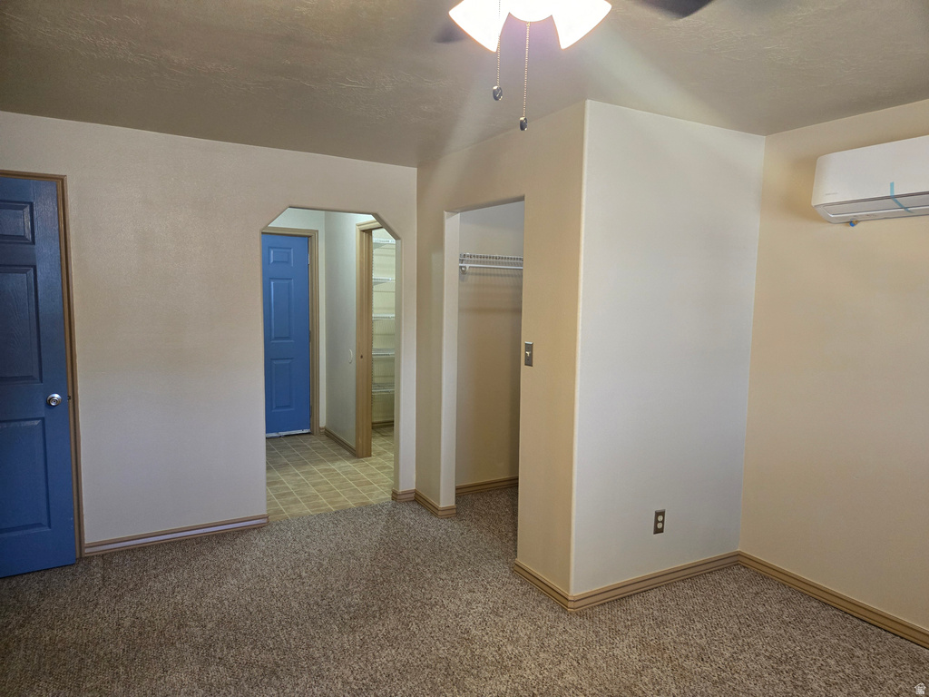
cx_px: 464
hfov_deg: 73.9
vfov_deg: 58.9
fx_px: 617
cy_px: 348
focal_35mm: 23
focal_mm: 5.4
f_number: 1.8
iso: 500
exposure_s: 1/120
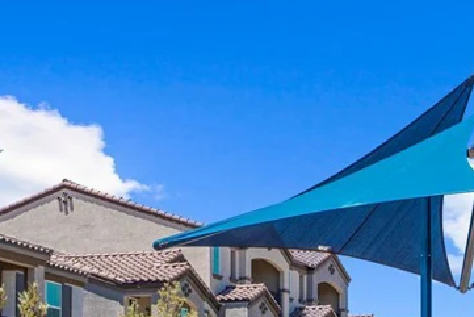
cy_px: 423
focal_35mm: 119
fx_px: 1567
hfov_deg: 16.8
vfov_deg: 11.2
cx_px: 488
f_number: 4.5
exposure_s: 1/3200
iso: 500
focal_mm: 28
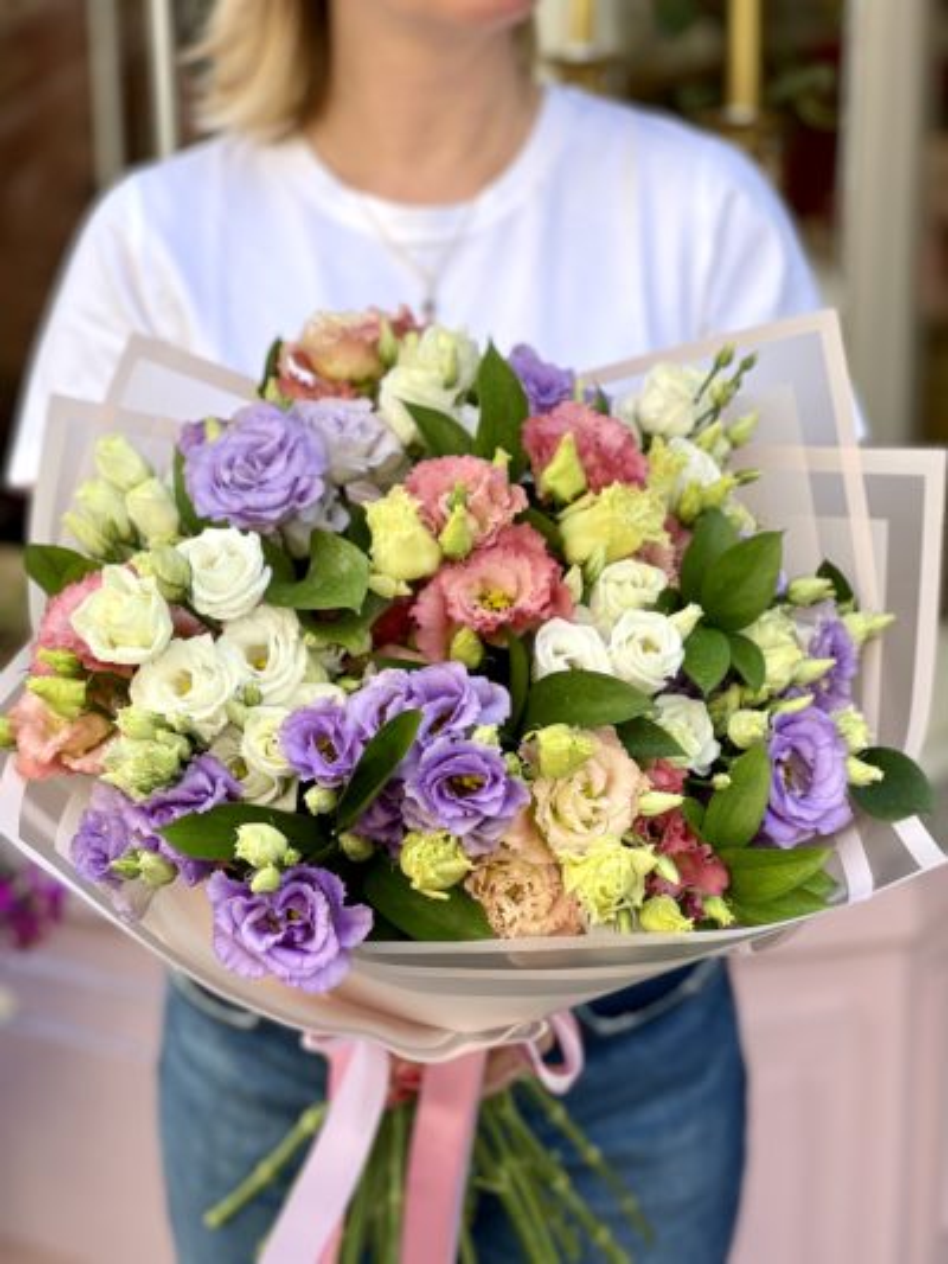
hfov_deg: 19.1
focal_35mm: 77
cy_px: 632
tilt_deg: -16.1
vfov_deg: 25.3
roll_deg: +0.6
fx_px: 2811
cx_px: 474
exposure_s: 1/121
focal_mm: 9
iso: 25
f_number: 2.8
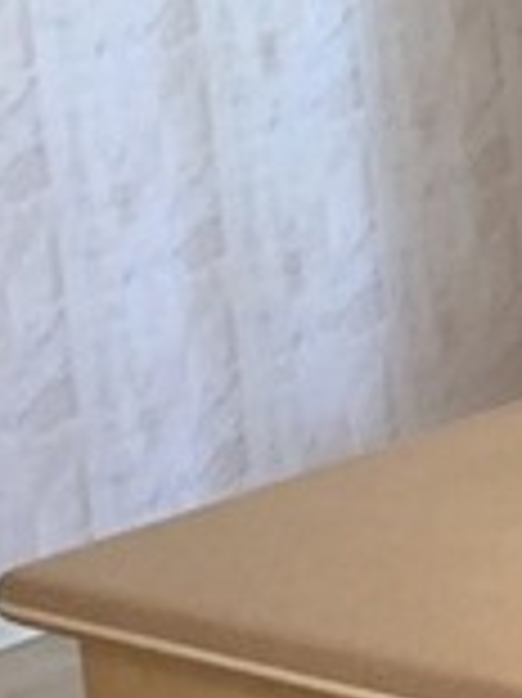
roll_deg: +5.0
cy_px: 77
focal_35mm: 181
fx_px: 3644
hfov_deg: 7.7
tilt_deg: -8.8
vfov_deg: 10.9
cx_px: 1233
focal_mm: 4.25
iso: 250
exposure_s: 1/60
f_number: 1.8
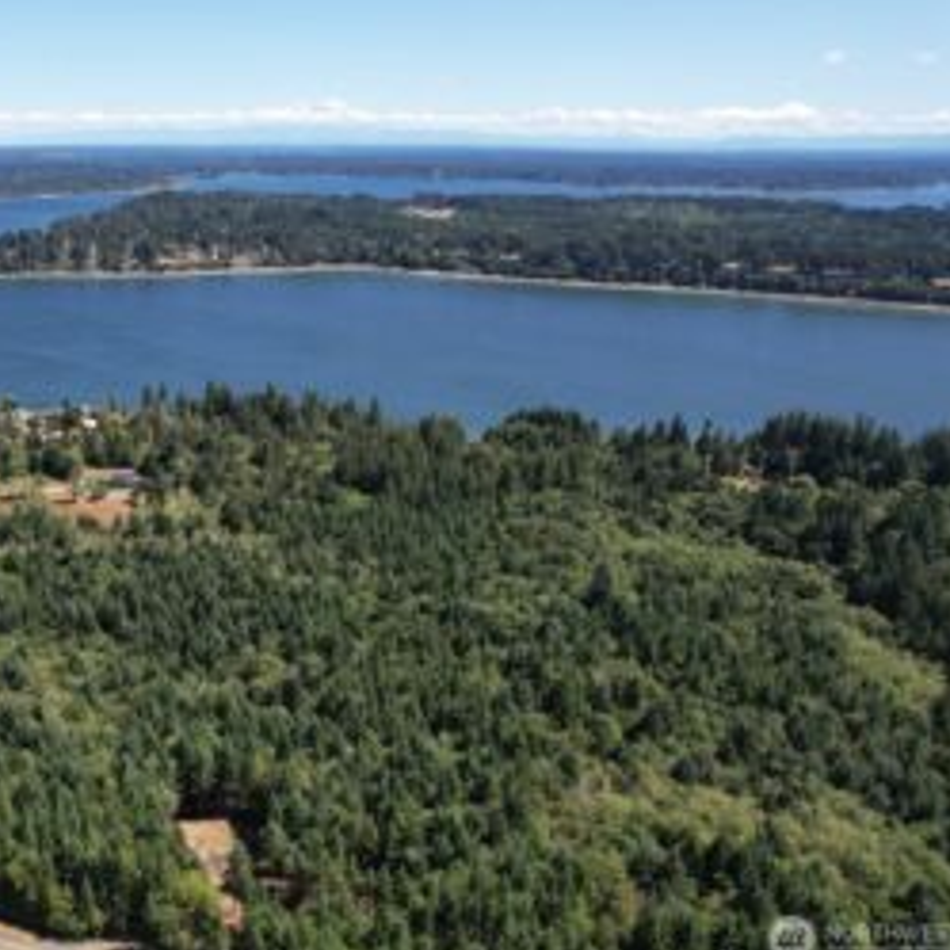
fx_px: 931
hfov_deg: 51.5
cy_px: 464
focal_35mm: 30
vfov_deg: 54.0
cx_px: 225
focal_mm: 8.38
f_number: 2.8
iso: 100
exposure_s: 1/1250
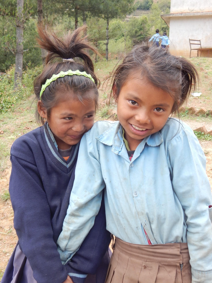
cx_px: 106
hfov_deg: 37.7
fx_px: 310
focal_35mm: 38
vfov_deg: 49.0
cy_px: 142
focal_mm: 6.8
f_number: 3.4
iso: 125
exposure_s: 1/200
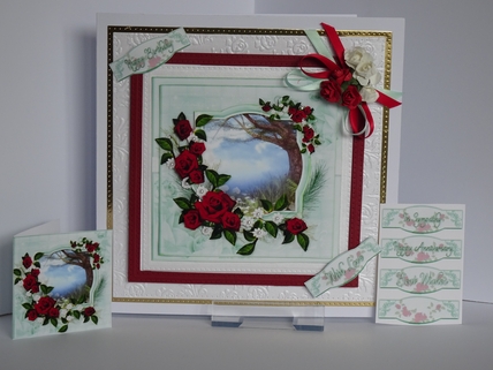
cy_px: 180
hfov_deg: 23.3
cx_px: 236
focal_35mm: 84
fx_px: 1196
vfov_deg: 17.6
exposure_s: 1/80
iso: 125
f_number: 5
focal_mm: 13.69
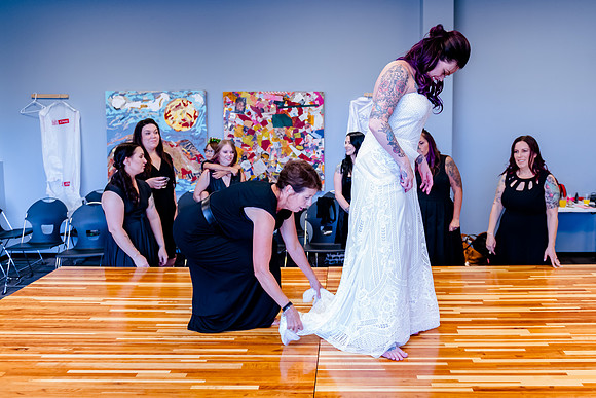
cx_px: 340
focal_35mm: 31
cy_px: 147
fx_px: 508
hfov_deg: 60.6
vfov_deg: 42.4
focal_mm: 24
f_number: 2.8
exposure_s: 1/125
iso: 1250
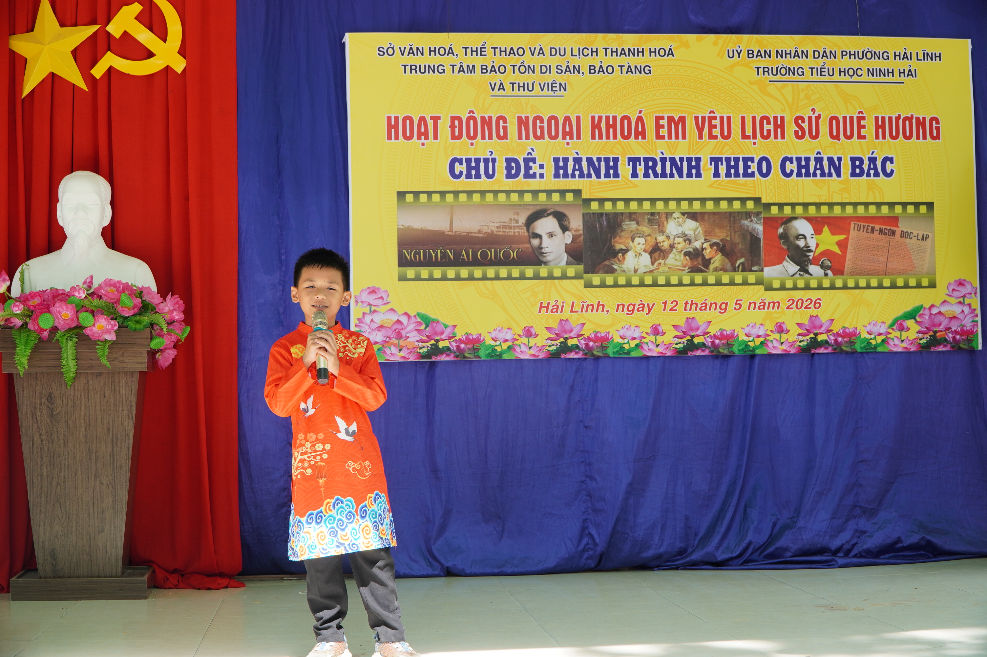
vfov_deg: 26.4
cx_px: 494
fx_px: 1397
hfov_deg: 38.9
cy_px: 328
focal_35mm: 51
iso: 100
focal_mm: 34
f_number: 5.6
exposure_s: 1/100
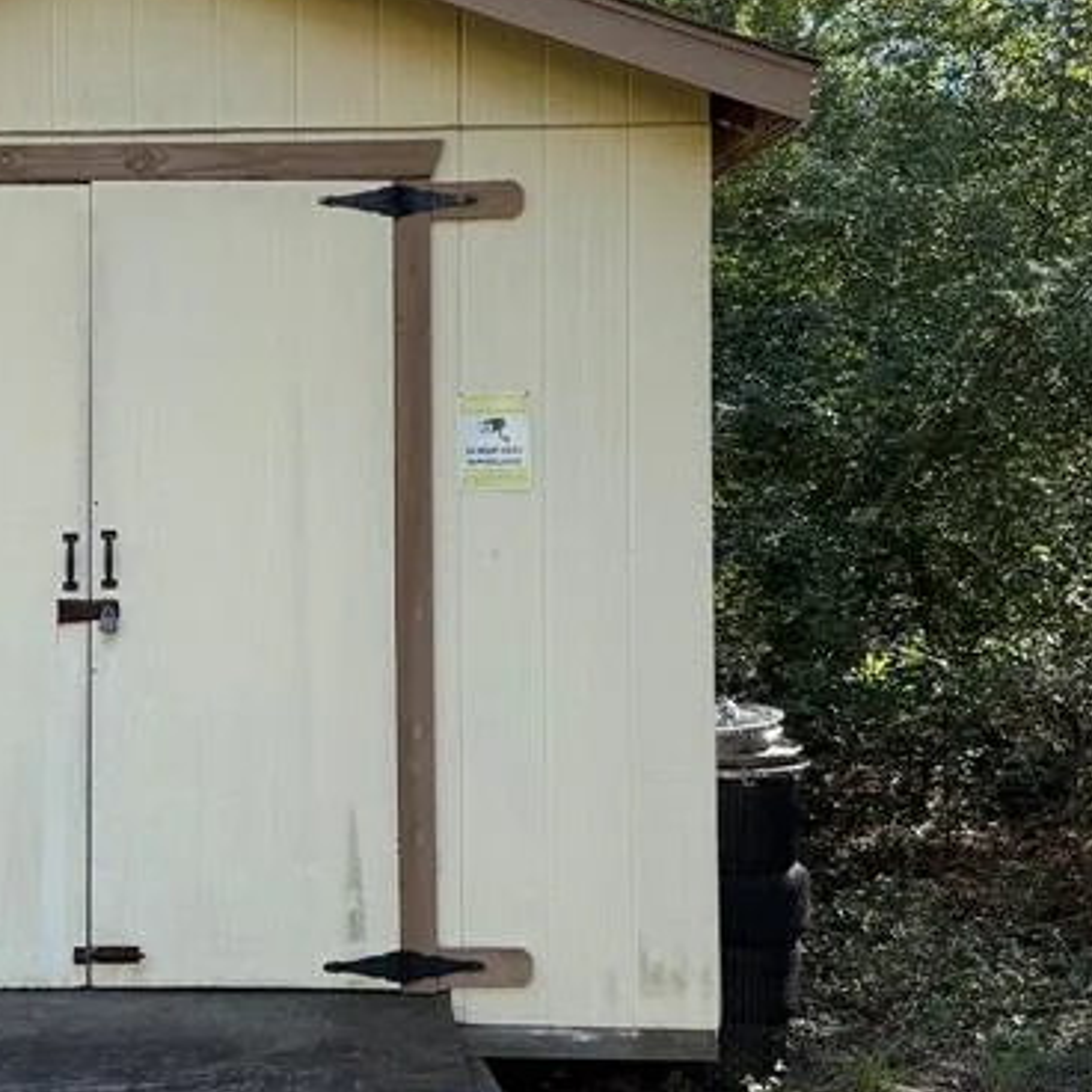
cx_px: 122
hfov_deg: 28.0
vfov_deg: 29.0
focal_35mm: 59
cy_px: 407
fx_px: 2106
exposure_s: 1/1271
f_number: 1.78
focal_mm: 6.76
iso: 100
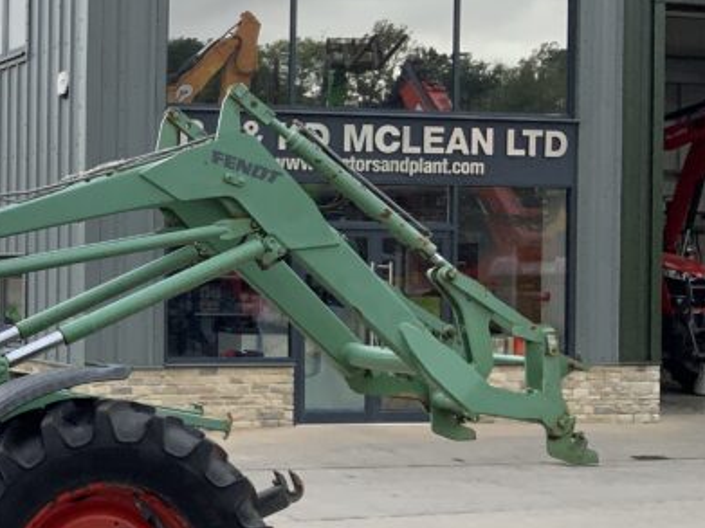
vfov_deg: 19.4
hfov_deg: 23.6
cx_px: -126
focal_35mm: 76
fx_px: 1547
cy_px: 270
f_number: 1.8
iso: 16
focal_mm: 3
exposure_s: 1/855
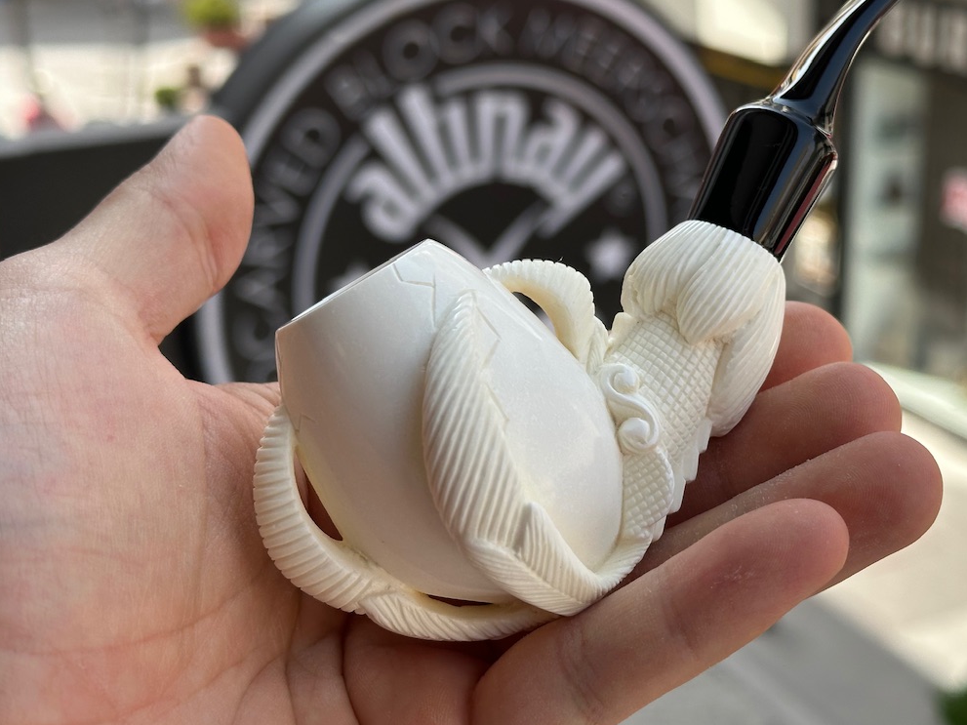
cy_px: 296
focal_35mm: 62
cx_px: 603
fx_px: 1732
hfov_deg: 31.1
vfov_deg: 23.6
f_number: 1.78
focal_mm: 6.86
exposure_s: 1/1000
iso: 64
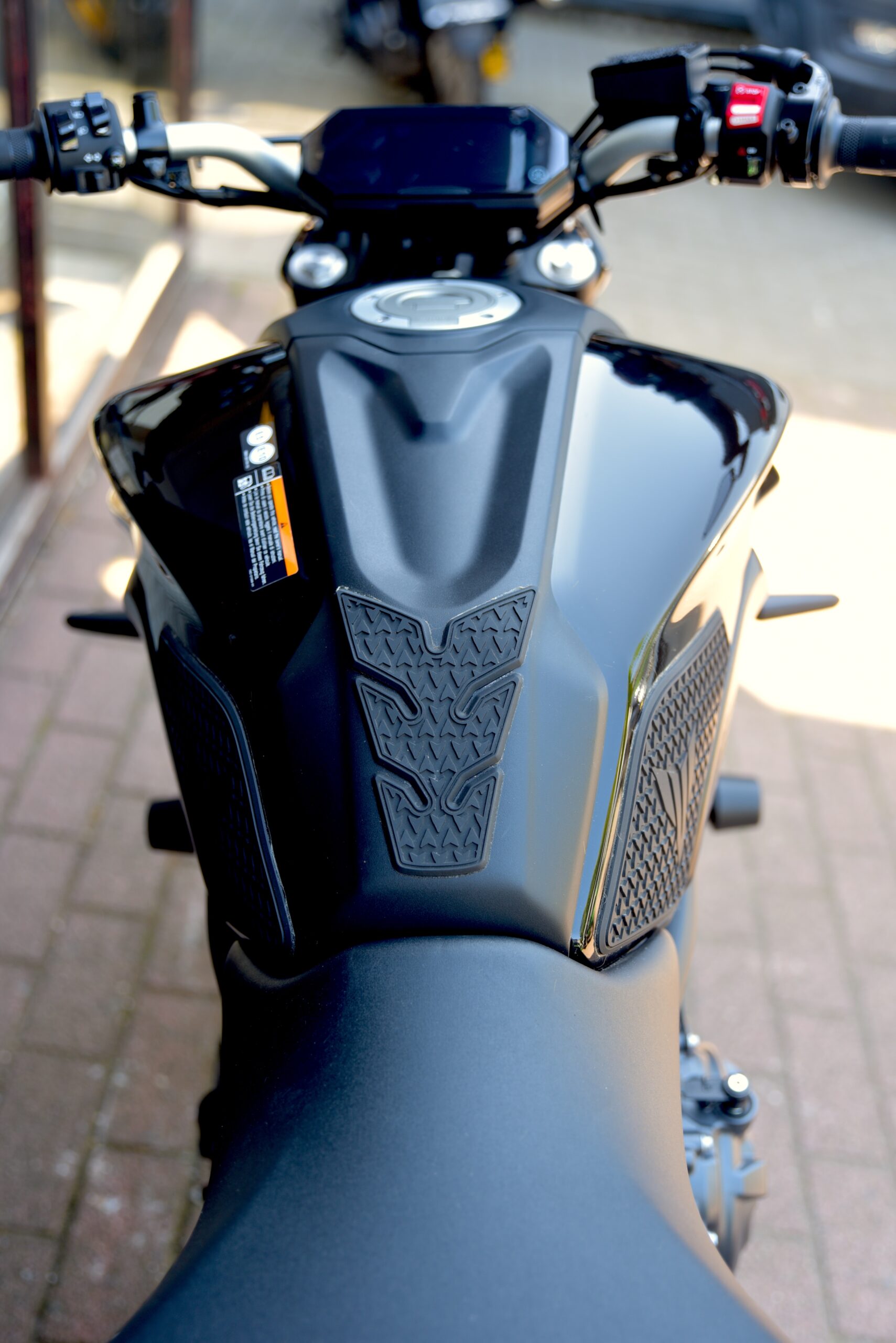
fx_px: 1641
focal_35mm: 44
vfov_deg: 44.5
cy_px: 672
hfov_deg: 30.5
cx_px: 448
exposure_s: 1/60
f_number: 2.8
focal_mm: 44
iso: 100
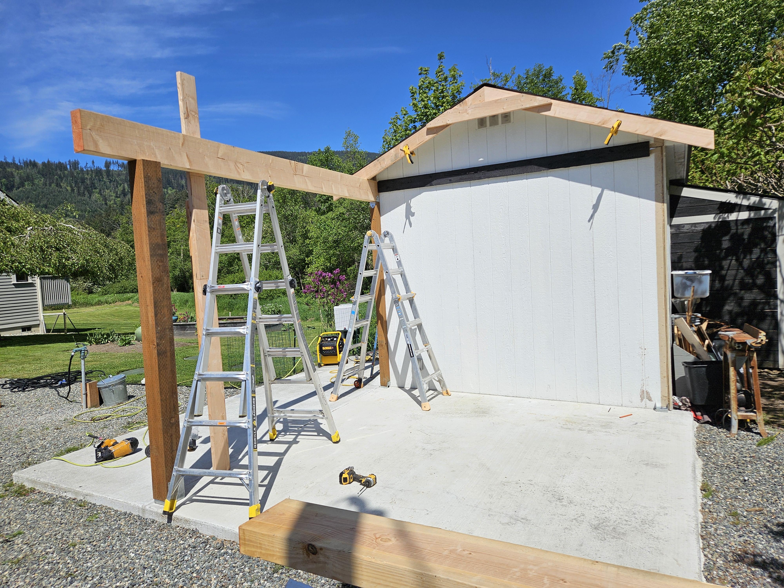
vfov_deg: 58.9
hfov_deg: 73.9
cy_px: 294
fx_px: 521
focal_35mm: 23
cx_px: 392
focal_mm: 5.4
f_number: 1.8
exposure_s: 1/4807
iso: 25
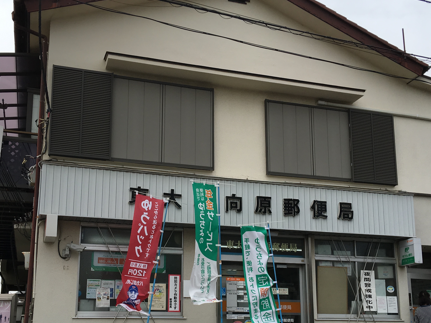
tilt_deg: +12.3
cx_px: 213
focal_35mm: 45
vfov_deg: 31.9
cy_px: 222
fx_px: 560
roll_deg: -0.5
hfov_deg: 42.1
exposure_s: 1/1603
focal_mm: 4.15
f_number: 2.2
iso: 25
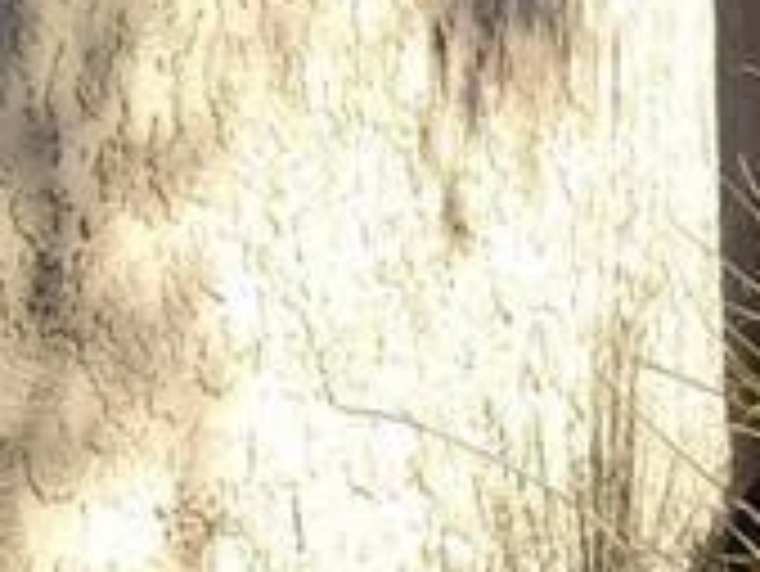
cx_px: 1498
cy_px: -81
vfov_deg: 12.3
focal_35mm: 118
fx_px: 2593
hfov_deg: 14.1
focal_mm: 7
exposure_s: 1/335
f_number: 1.8
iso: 20
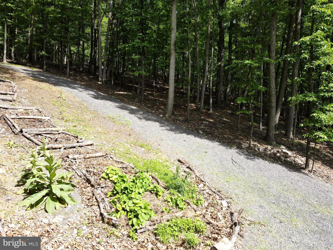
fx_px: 231
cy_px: 125
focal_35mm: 24
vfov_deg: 56.8
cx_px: 166
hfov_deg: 71.6
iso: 100
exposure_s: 1/240
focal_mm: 4.5
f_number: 2.8
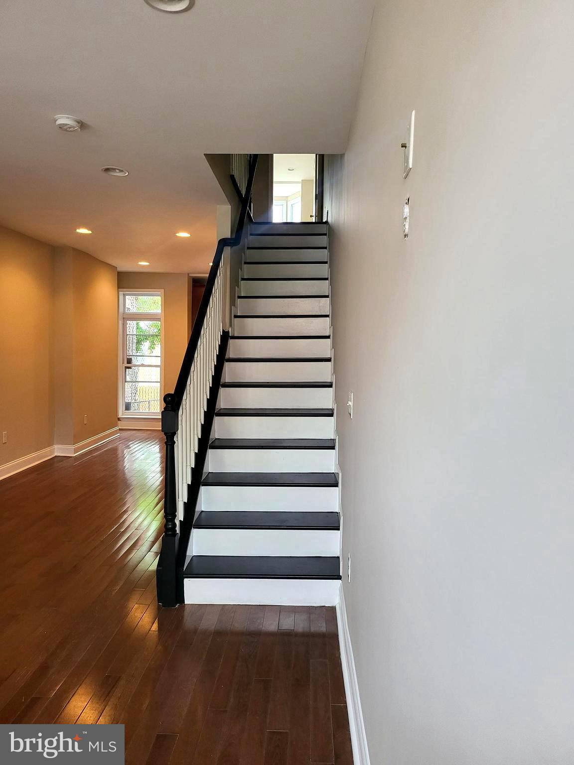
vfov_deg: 71.6
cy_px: 382
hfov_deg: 56.8
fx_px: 531
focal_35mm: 24
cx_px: 287
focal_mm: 5
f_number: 1.8
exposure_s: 1/120
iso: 250
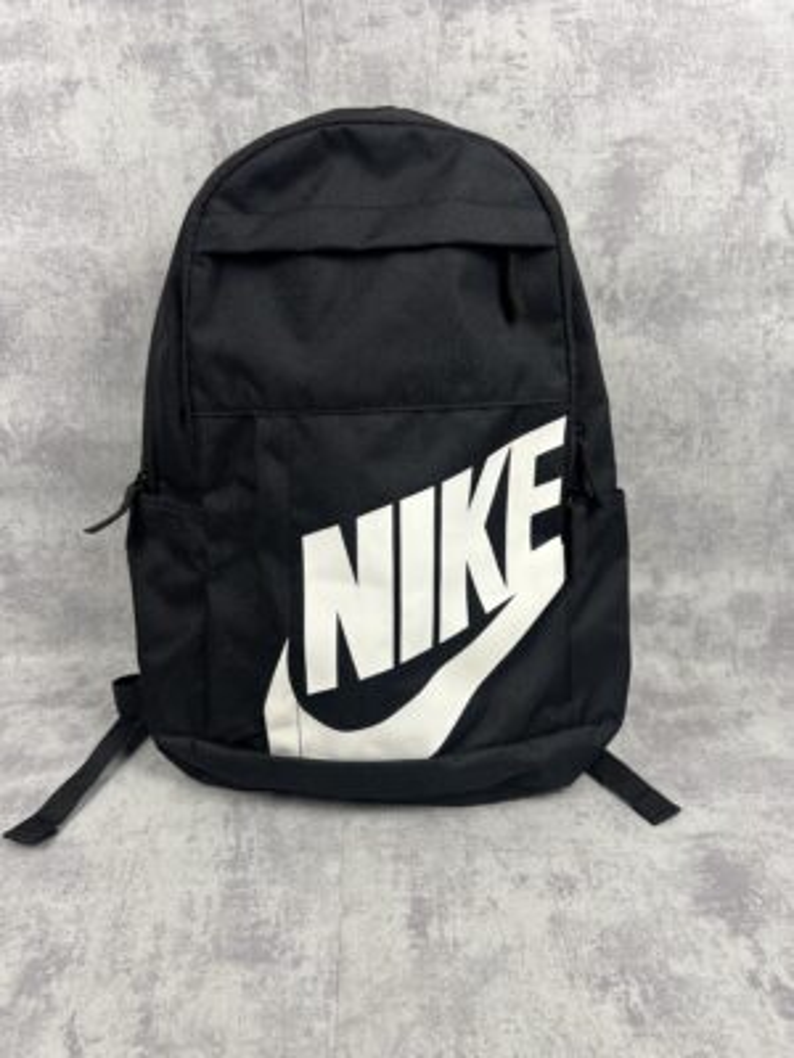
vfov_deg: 67.3
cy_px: 529
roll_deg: +1.8
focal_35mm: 26
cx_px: 397
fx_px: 795
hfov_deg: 53.1
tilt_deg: -21.1
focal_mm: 5.7
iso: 50
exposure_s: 1/332
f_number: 1.5
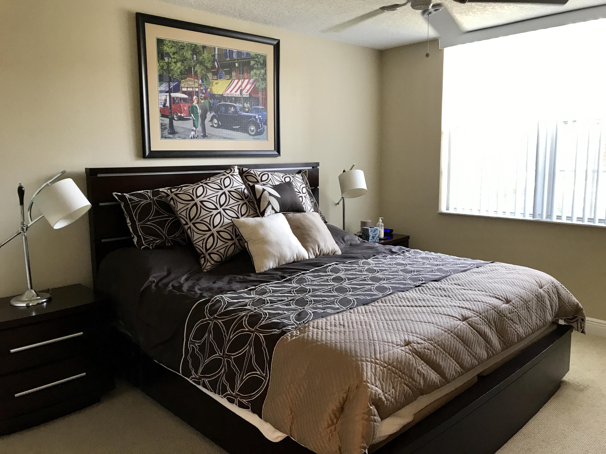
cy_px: 227
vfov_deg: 49.7
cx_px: 303
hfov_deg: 63.4
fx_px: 490
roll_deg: +0.7
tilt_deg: -8.0
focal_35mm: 28
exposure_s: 1/20
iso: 40
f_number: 1.8
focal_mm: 3.99
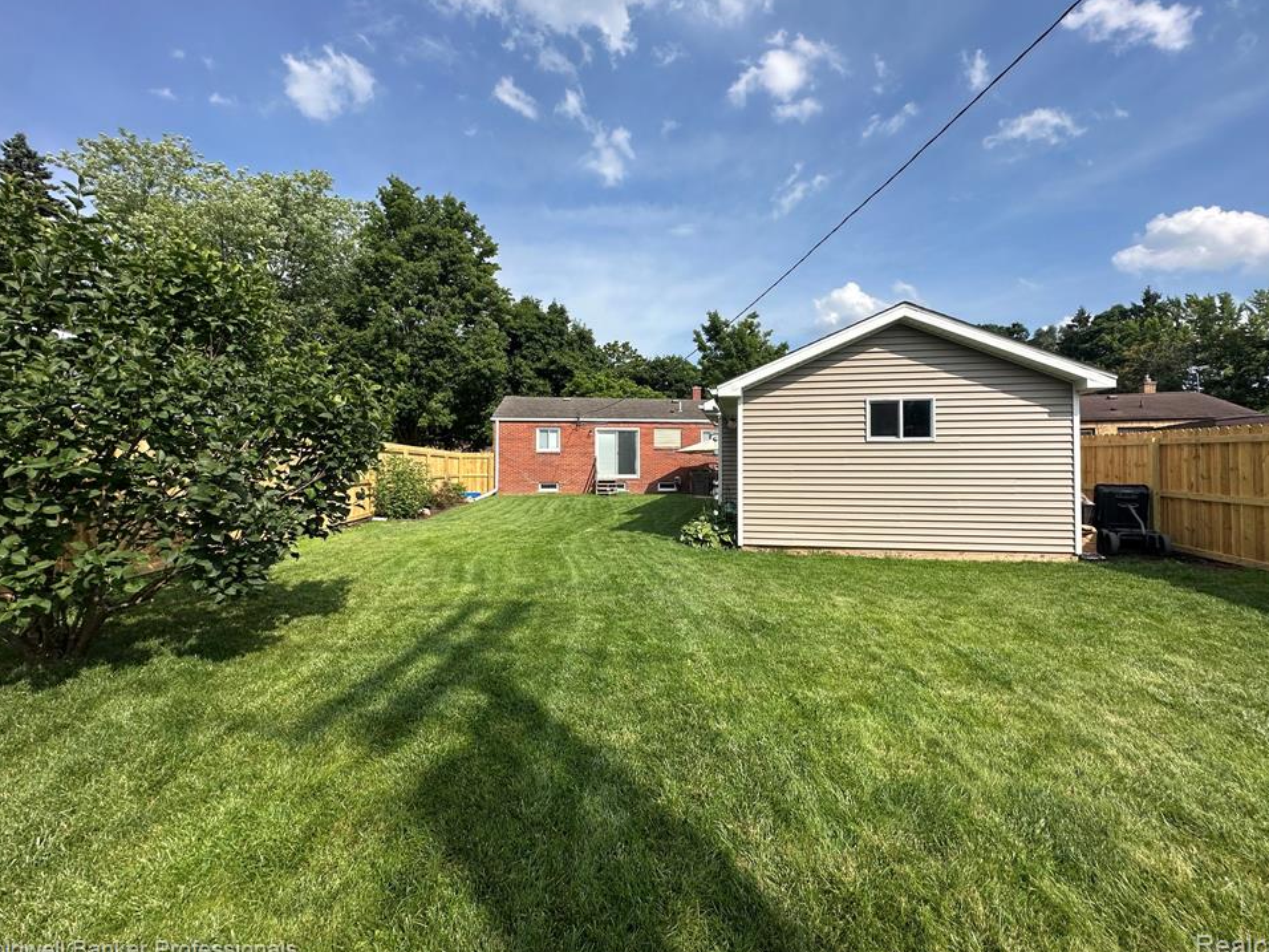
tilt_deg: +2.0
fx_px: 550
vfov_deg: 81.7
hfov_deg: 98.2
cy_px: 457
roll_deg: -0.4
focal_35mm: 15
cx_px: 650
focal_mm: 2.22
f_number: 2.2
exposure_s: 1/1949
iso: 50
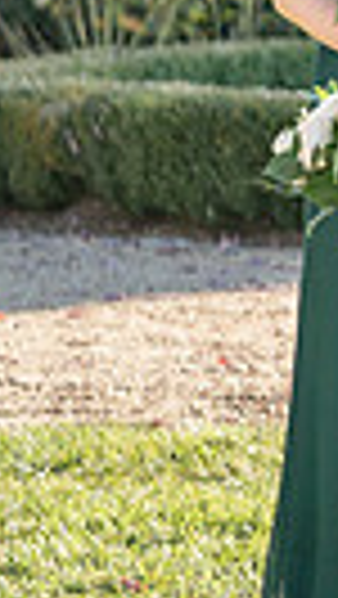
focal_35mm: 457
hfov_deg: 2.6
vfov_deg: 4.7
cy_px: 113
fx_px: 7268
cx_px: 1353
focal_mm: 90
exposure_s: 1/500
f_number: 4
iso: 100
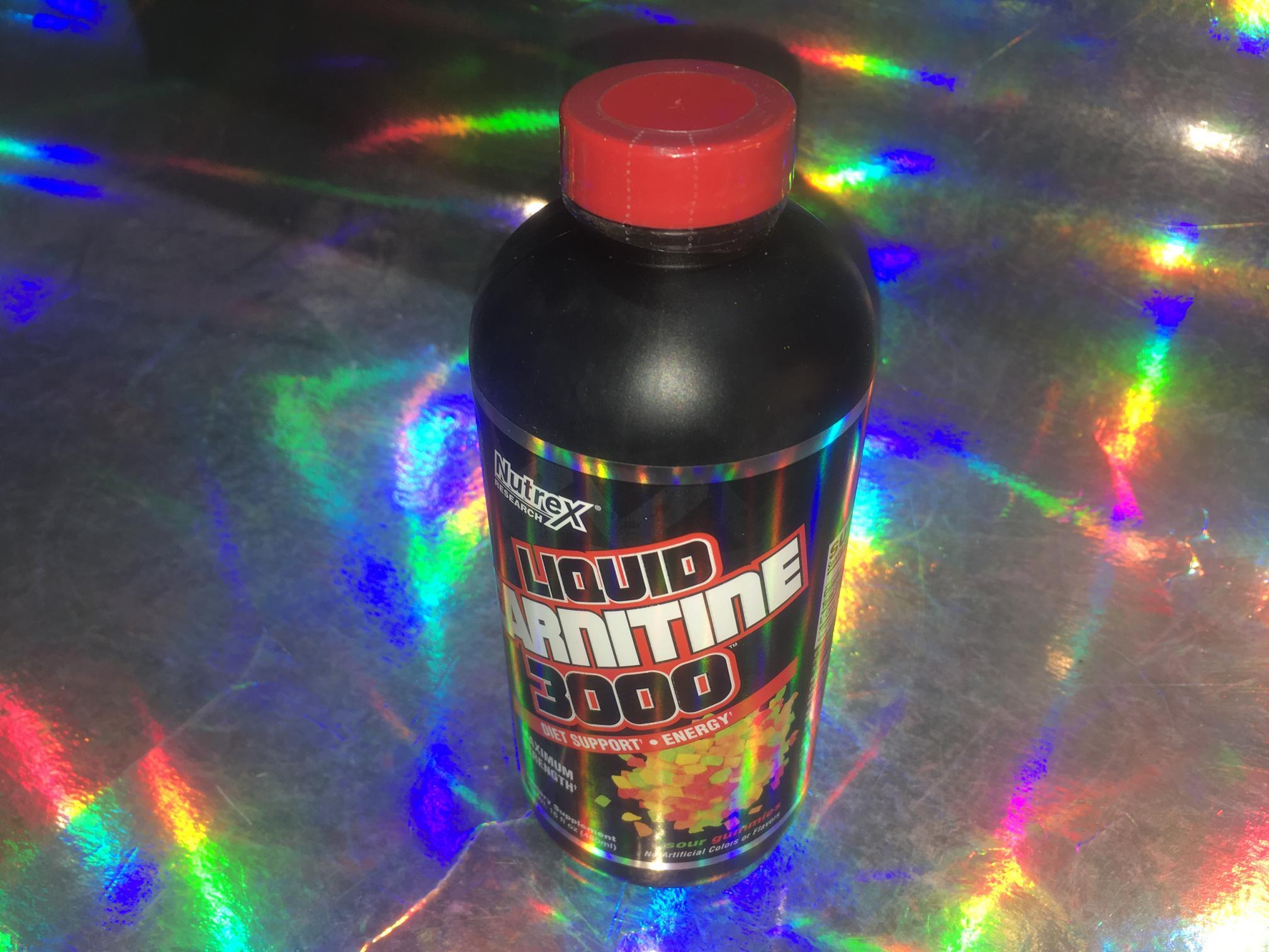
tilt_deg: -41.1
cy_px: 476
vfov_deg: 48.2
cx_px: 634
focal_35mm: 29
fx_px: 1063
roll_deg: +1.1
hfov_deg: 61.7
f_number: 2.2
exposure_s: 1/56
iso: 25
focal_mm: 4.15
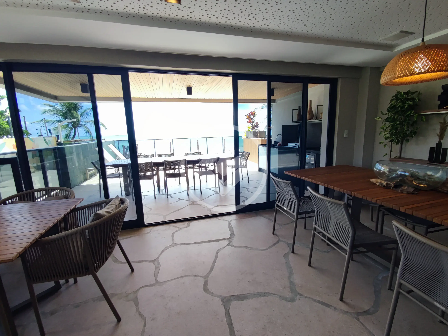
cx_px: 224
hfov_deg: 98.1
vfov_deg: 81.8
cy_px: 168
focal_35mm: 15
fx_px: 194
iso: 50
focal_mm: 1.65
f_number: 2.2
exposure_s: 1/122
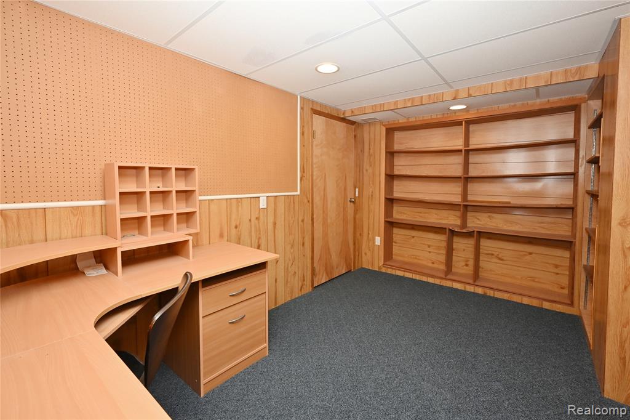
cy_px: 210
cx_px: 315
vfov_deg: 81.2
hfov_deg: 104.3
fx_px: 245
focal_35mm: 14
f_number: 10
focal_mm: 14
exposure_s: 1/60
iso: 800
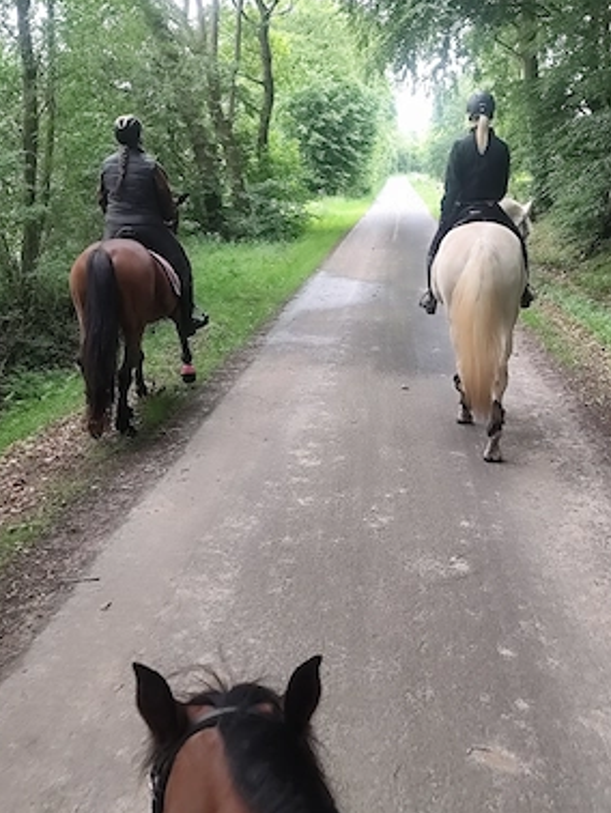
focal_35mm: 37
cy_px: 422
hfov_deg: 38.7
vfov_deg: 50.1
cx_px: 308
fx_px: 870
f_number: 1.65
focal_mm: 6.19
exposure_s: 1/100
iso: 640
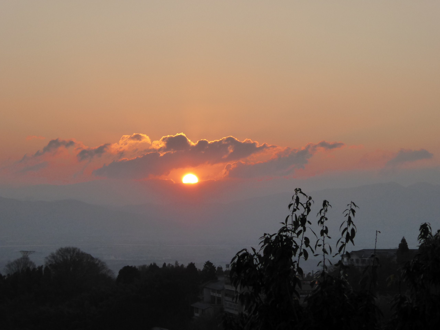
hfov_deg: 15.5
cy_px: 165
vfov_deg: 11.7
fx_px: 1614
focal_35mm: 127
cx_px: 220
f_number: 5.1
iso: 200
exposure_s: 1/400
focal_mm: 20.6
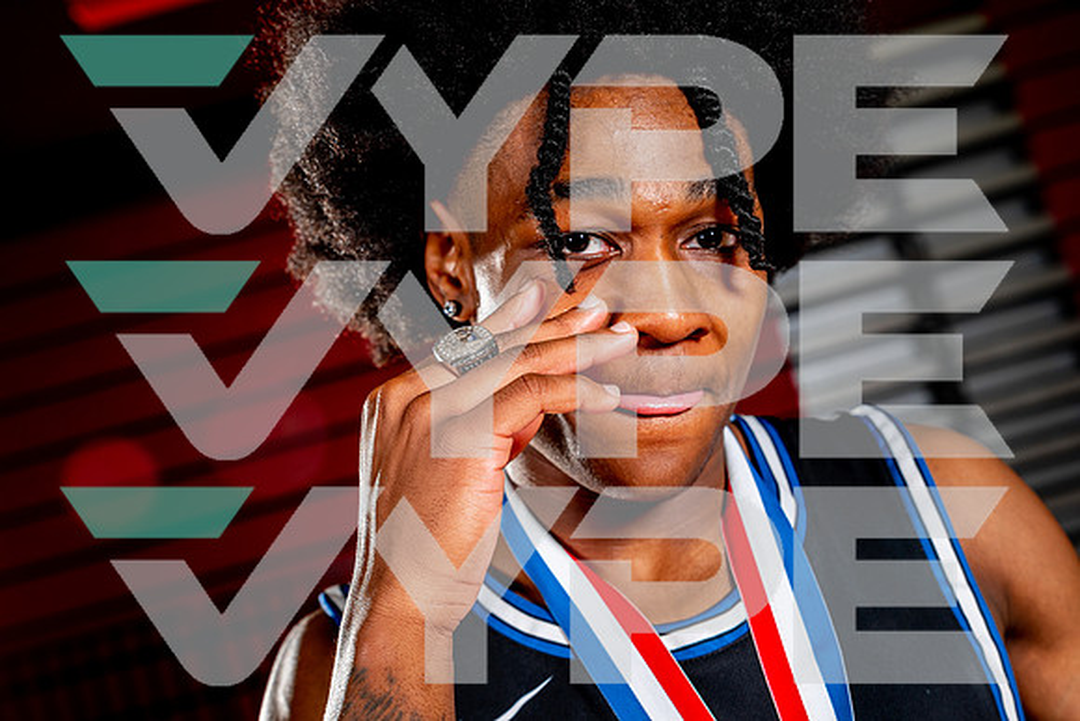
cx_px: 540
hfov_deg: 36.2
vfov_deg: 24.6
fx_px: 1650
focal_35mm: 55
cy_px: 360
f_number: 5.6
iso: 100
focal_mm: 55
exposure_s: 1/125
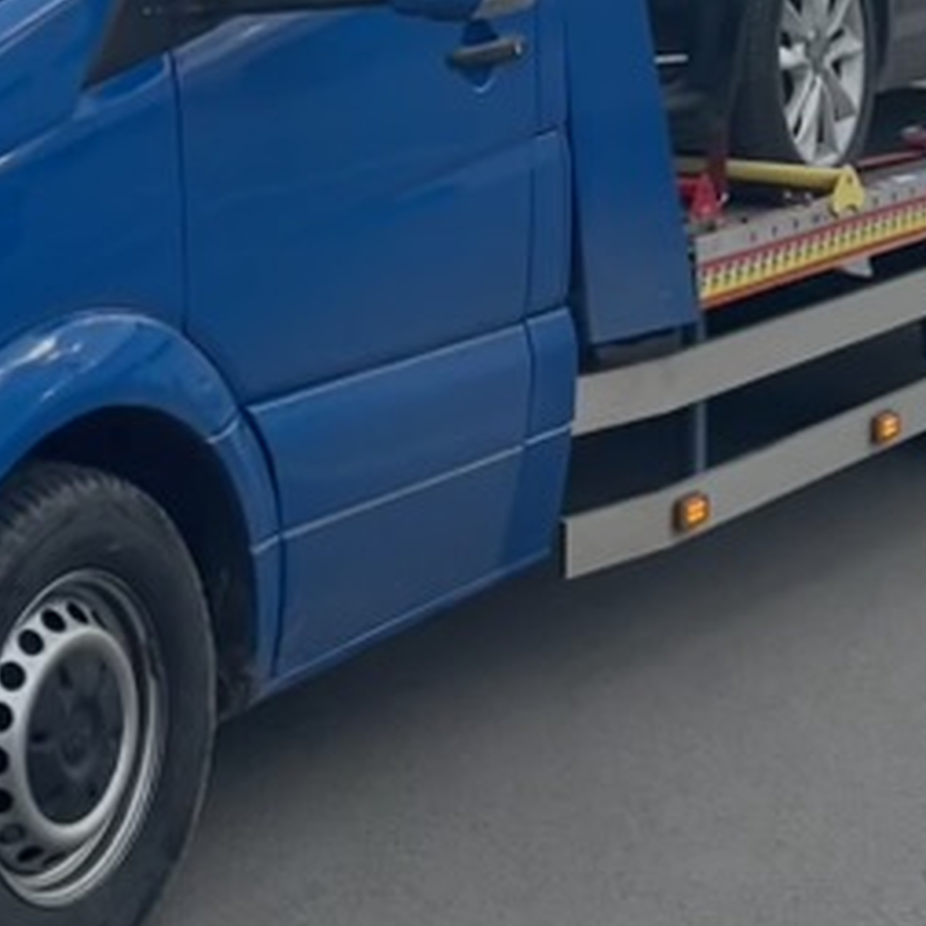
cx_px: 102
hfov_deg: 18.4
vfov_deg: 17.5
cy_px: -300
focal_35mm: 93
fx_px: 2815
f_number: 1.5
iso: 50
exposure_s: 1/3165
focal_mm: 5.7
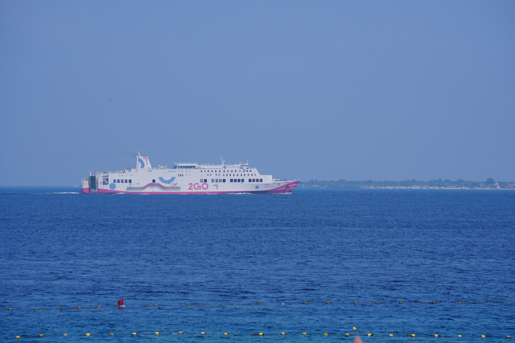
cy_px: 172
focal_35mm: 164
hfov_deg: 12.5
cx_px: 258
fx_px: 2346
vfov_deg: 8.4
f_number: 8
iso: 100
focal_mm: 164
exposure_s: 1/500
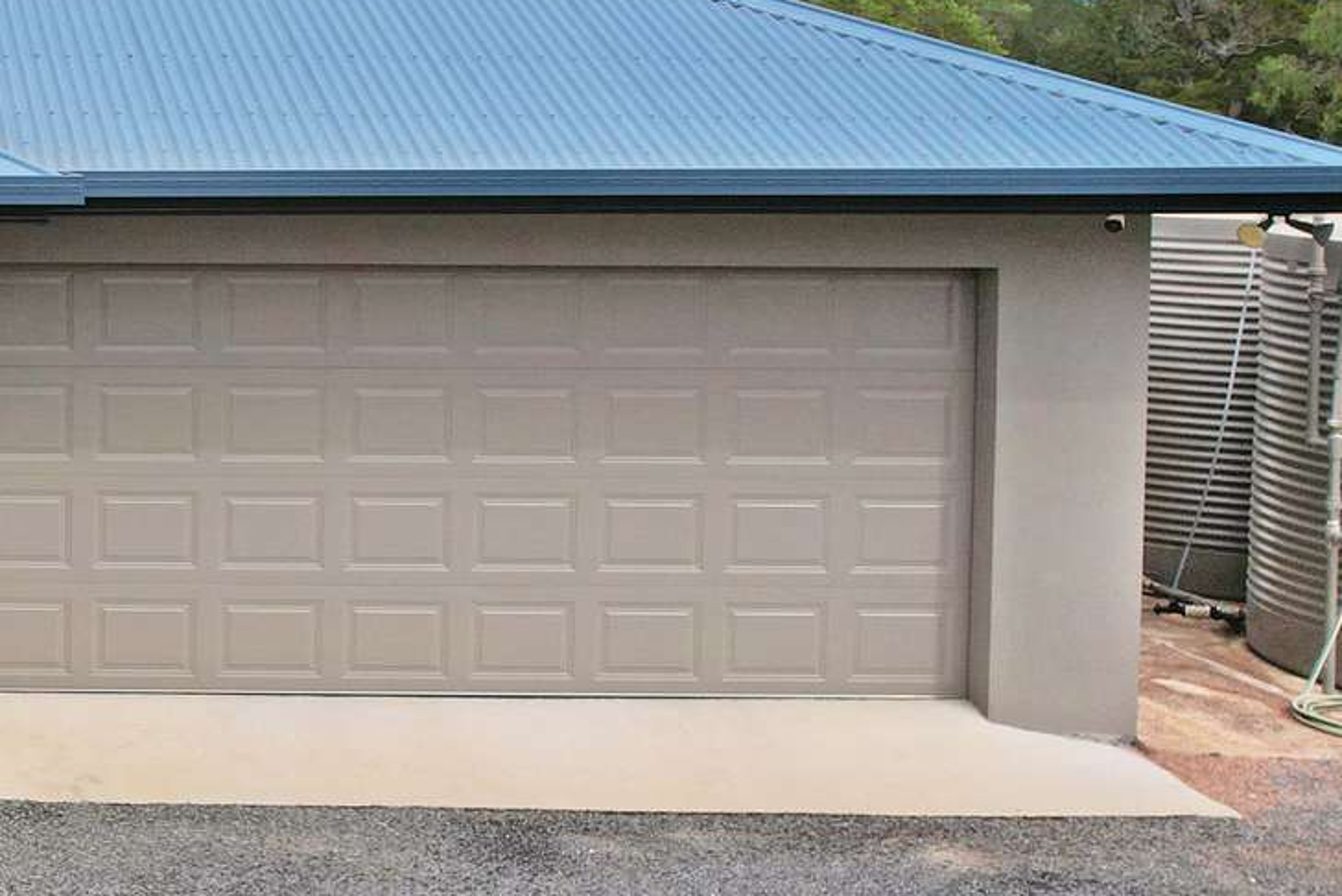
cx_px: -324
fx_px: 2163
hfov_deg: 29.1
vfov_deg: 23.2
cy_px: 660
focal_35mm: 58
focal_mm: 8.38
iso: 200
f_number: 2.8
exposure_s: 1/2000
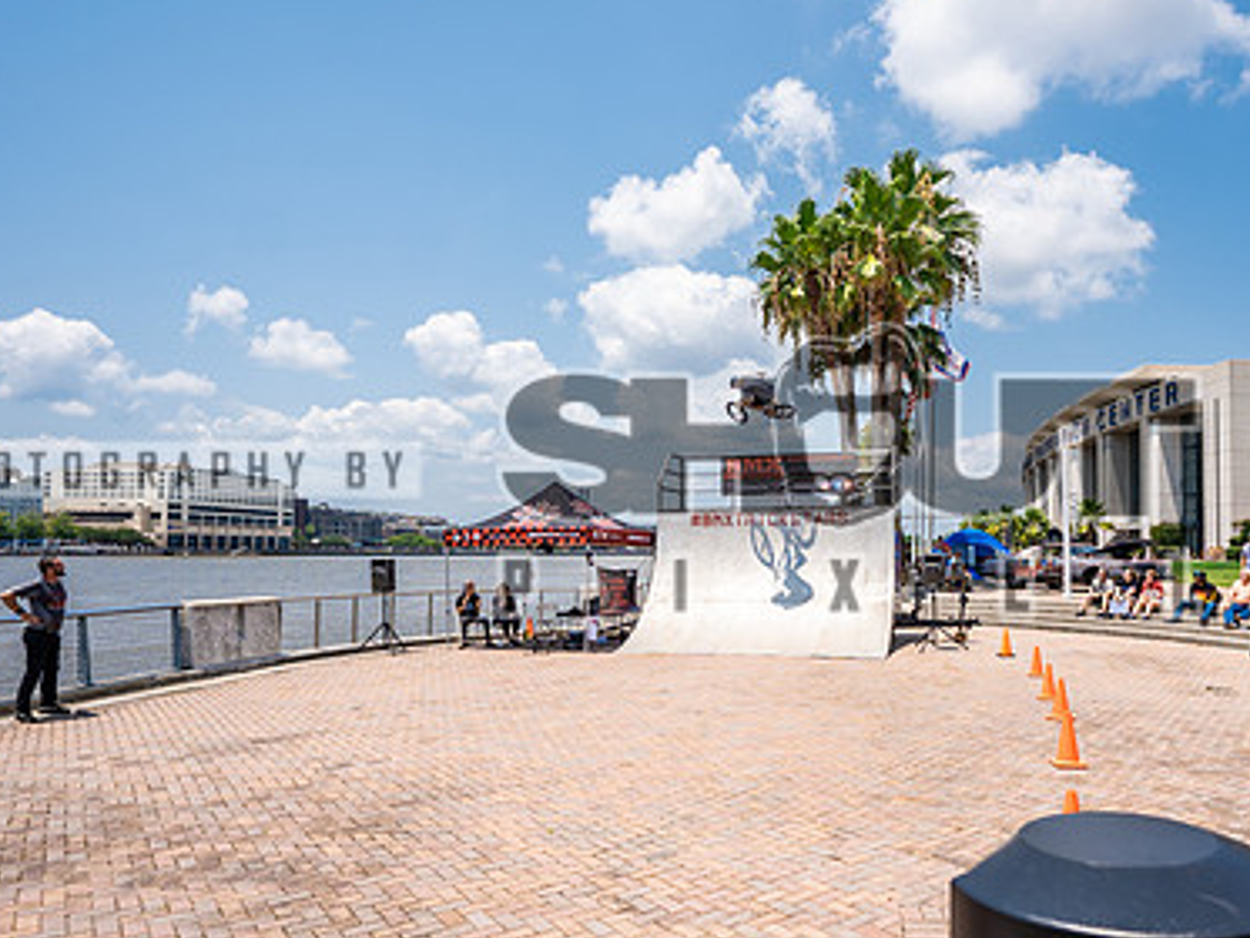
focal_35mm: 23
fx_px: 831
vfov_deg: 58.9
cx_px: 774
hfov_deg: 72.8
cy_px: 487
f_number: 3.2
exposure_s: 1/2500
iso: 125
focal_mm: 14
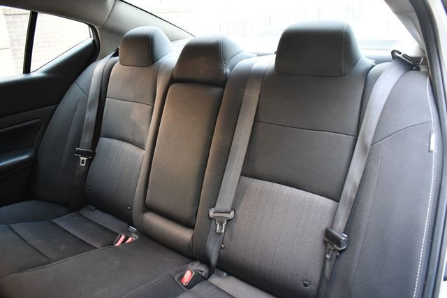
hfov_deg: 67.4
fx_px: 335
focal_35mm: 27
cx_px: 224
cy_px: 149
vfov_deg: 47.9
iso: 3200
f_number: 3.5
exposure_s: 1/125
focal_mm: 18
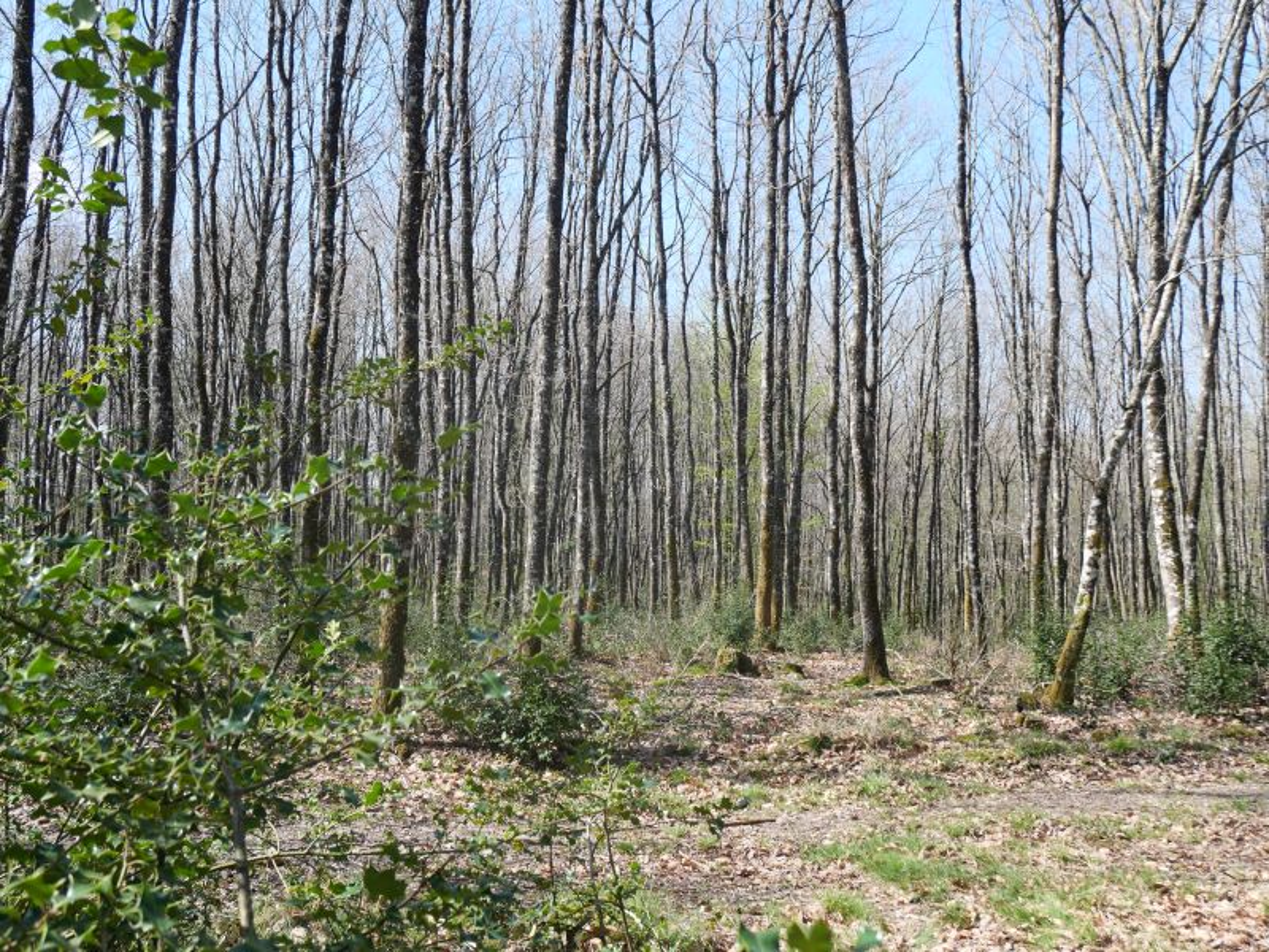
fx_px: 1466
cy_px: 476
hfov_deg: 46.8
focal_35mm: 40
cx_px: 634
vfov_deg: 36.0
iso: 200
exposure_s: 1/200
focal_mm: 20
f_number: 6.3
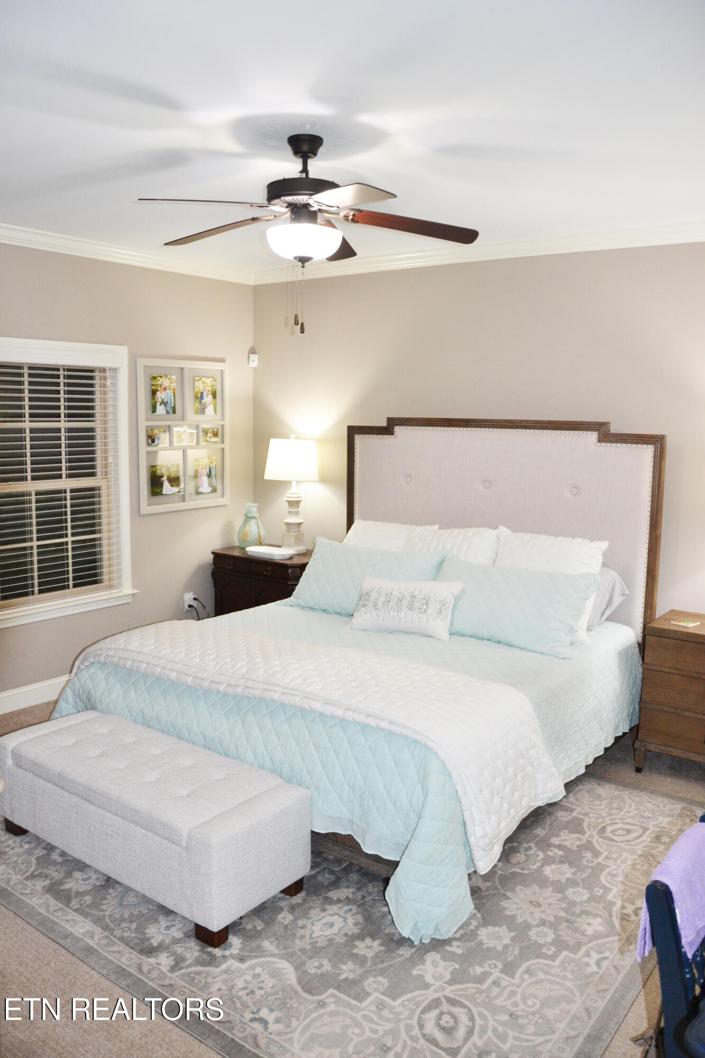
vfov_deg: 67.4
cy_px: 529
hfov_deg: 47.9
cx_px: 352
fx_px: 793
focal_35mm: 27
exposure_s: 1/60
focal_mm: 18
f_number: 3.5
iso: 640
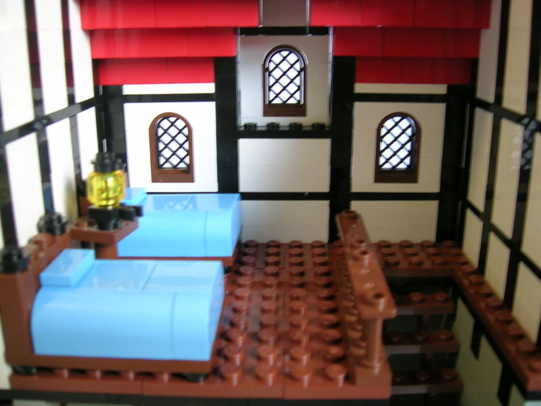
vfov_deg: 40.7
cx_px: 270
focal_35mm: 35
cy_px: 203
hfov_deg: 52.6
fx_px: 547
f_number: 2.8
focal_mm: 5.4
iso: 57
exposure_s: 1/3.7
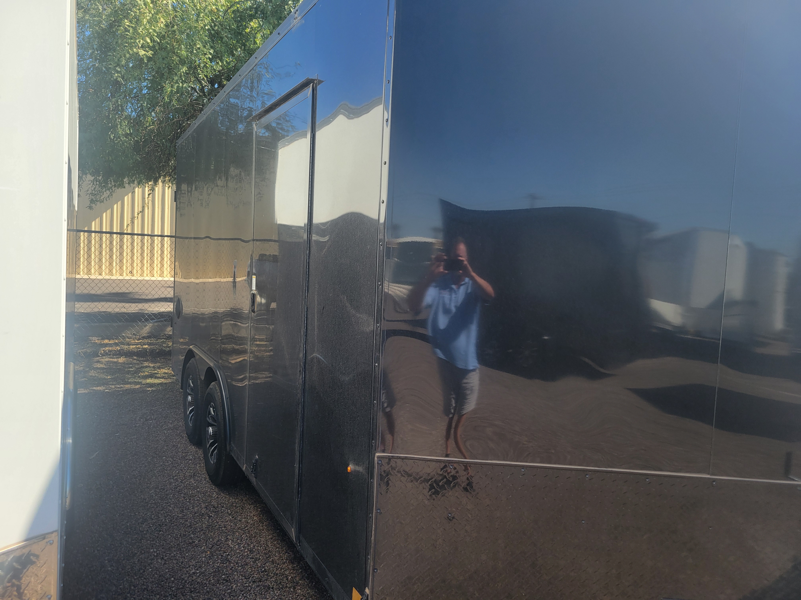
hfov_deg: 67.3
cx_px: 400
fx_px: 602
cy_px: 300
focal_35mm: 26
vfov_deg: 53.1
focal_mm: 5.4
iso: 40
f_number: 1.8
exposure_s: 1/699
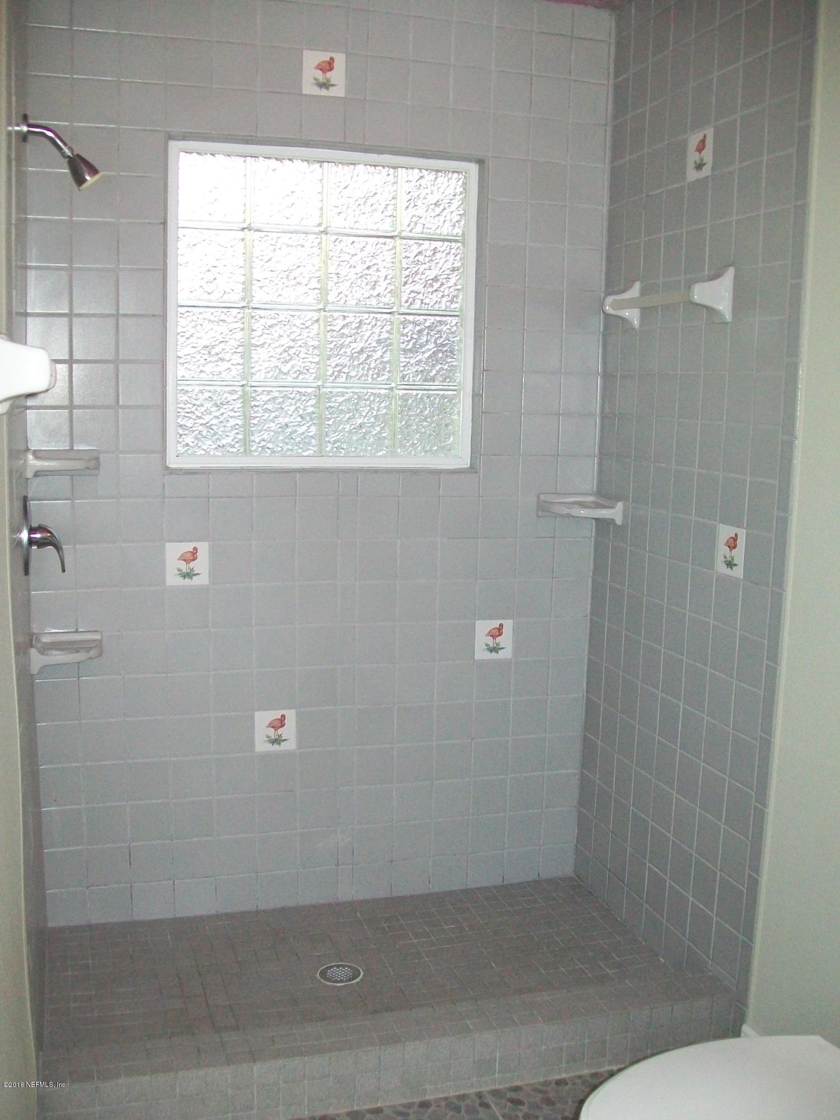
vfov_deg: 51.4
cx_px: 420
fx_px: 1165
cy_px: 560
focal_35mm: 36
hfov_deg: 39.7
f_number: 2.7
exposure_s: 1/125
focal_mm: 6
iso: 200
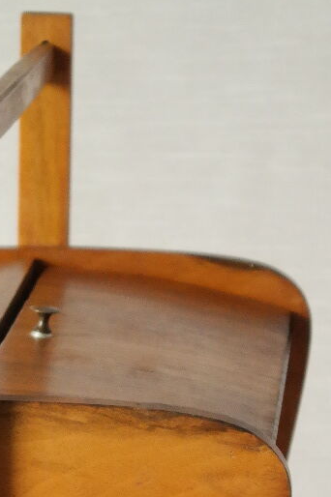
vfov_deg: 7.9
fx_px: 3577
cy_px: 552
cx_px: 8
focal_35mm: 259
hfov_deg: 5.3
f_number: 5.6
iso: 1600
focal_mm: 50
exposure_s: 1/30
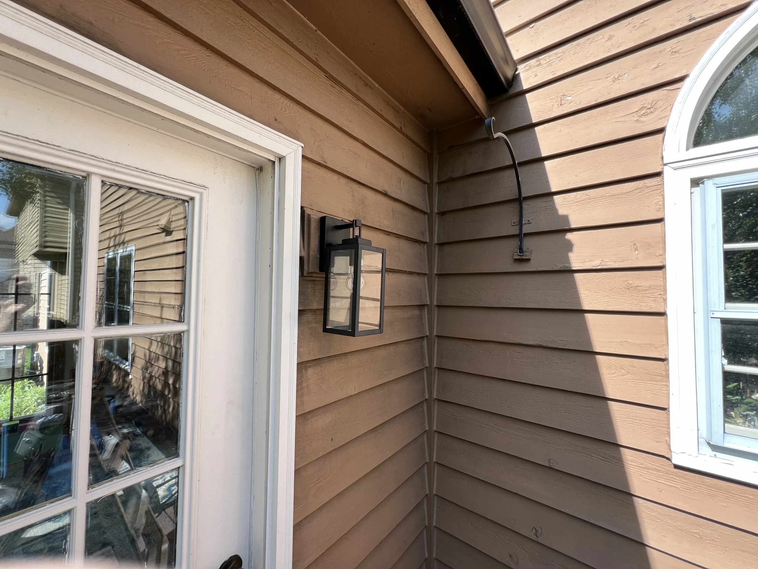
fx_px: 285
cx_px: 379
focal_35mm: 13
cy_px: 284
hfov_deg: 106.2
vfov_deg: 89.9
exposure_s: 1/219
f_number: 1.8
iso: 32
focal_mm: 1.57
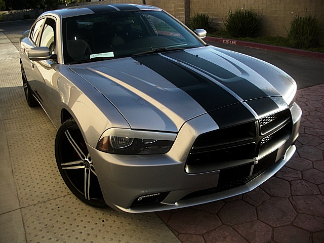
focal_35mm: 36
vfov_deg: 39.7
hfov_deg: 51.4
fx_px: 337
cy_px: 122
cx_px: 162
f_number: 2.8
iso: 50
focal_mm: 6.3
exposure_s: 1/250
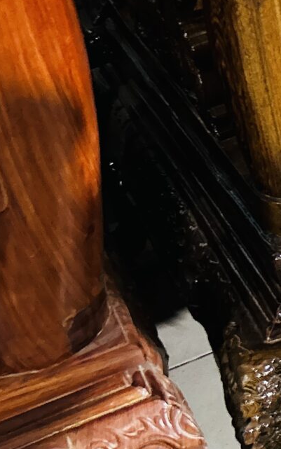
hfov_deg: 9.6
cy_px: -43
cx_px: 804
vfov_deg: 18.2
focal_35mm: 110
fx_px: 1347
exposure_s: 1/60
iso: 250
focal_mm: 5.7
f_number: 1.5
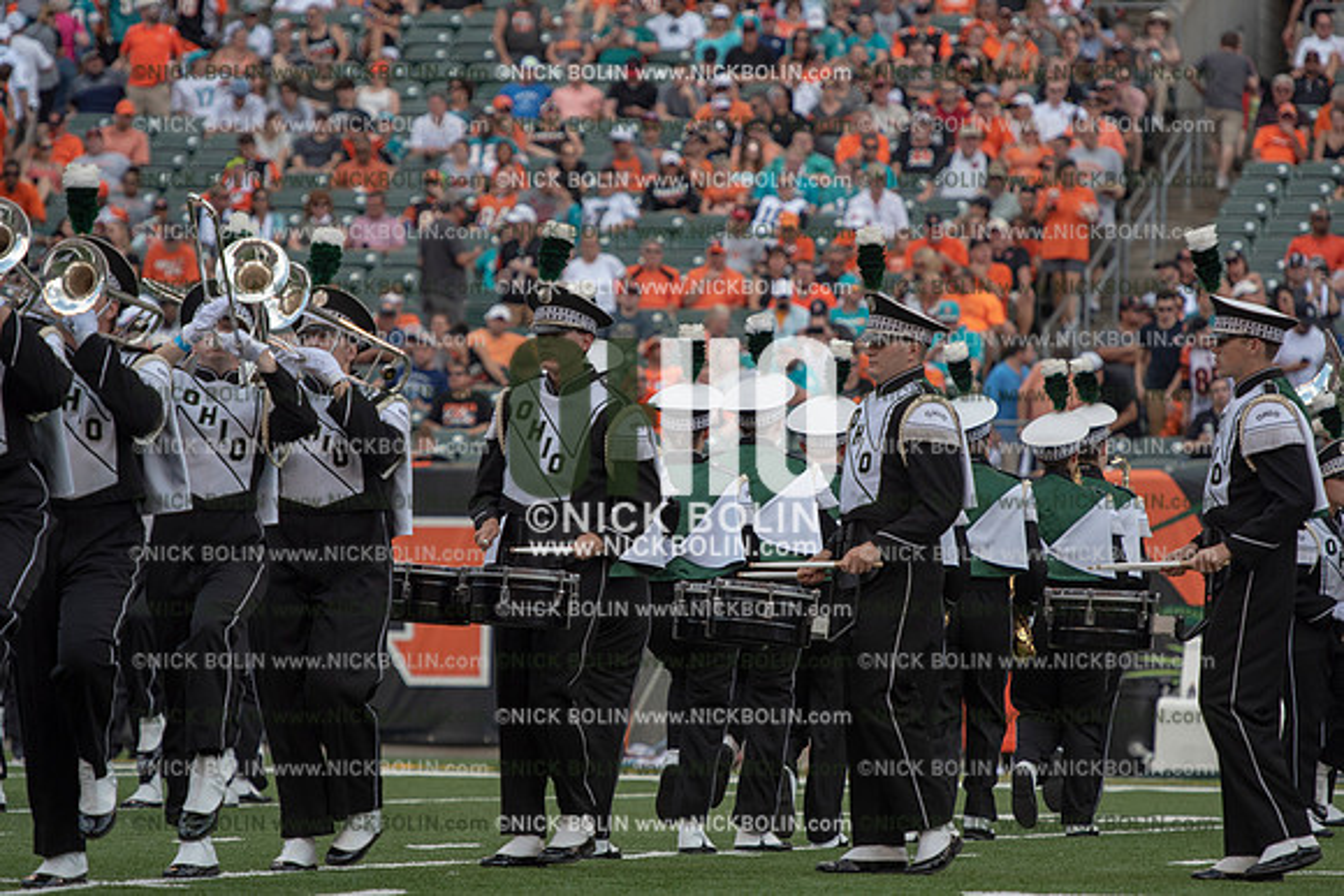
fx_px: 8962
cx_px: 672
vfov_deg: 5.7
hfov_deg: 8.6
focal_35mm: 240
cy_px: 448
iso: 400
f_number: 5.6
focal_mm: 240
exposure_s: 1/1250
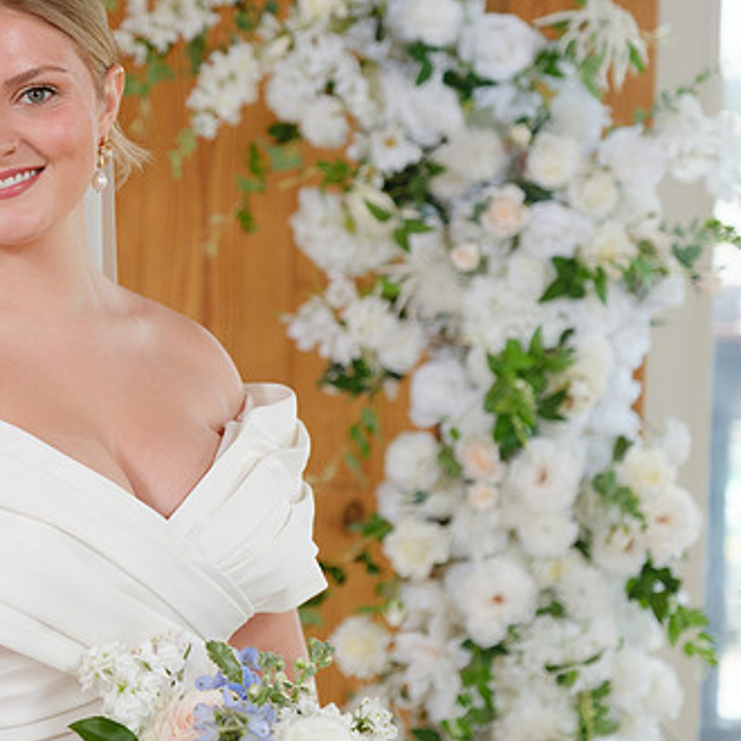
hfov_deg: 14.0
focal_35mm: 124
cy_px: 311
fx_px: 3003
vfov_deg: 14.1
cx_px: 186
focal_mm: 55
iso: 250
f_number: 2.8
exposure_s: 1/250
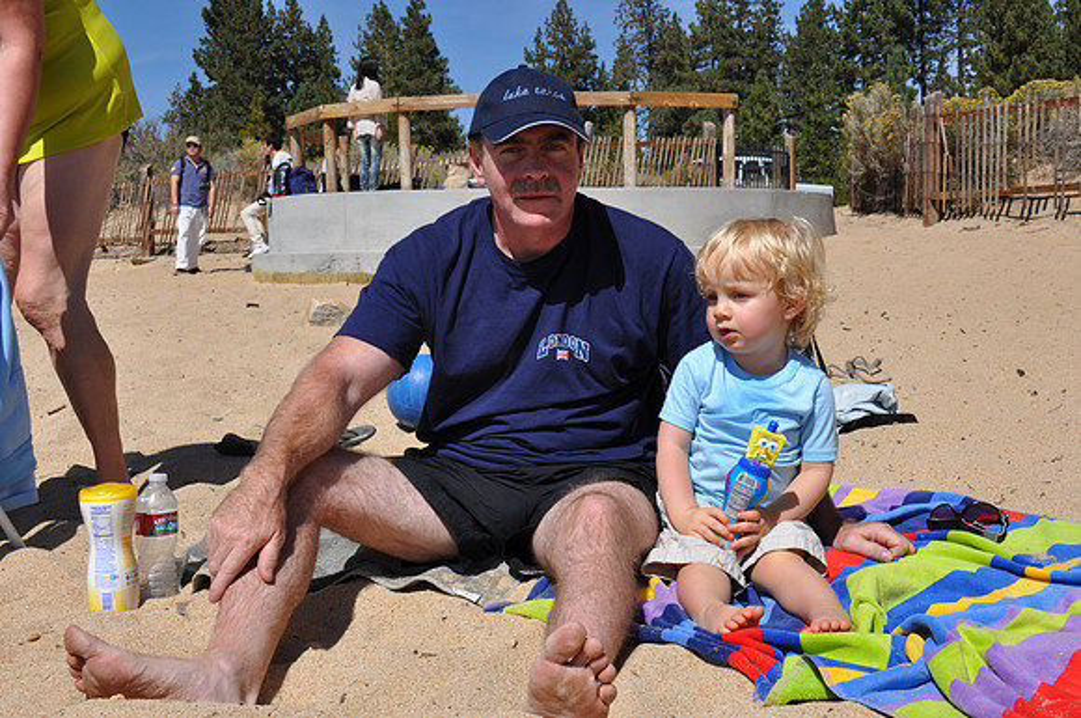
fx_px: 1529
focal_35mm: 51
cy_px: 359
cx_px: 540
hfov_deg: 38.9
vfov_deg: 26.4
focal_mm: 34
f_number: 14
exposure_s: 1/200
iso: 200
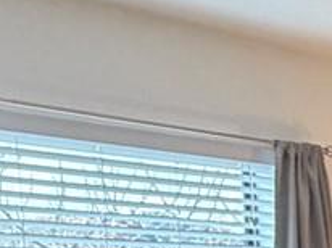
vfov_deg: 12.8
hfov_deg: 13.6
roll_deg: +2.3
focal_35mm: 109
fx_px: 1044
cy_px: 385
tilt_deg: -2.6
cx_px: 772
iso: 200
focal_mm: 2.22
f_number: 2.2
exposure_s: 1/120
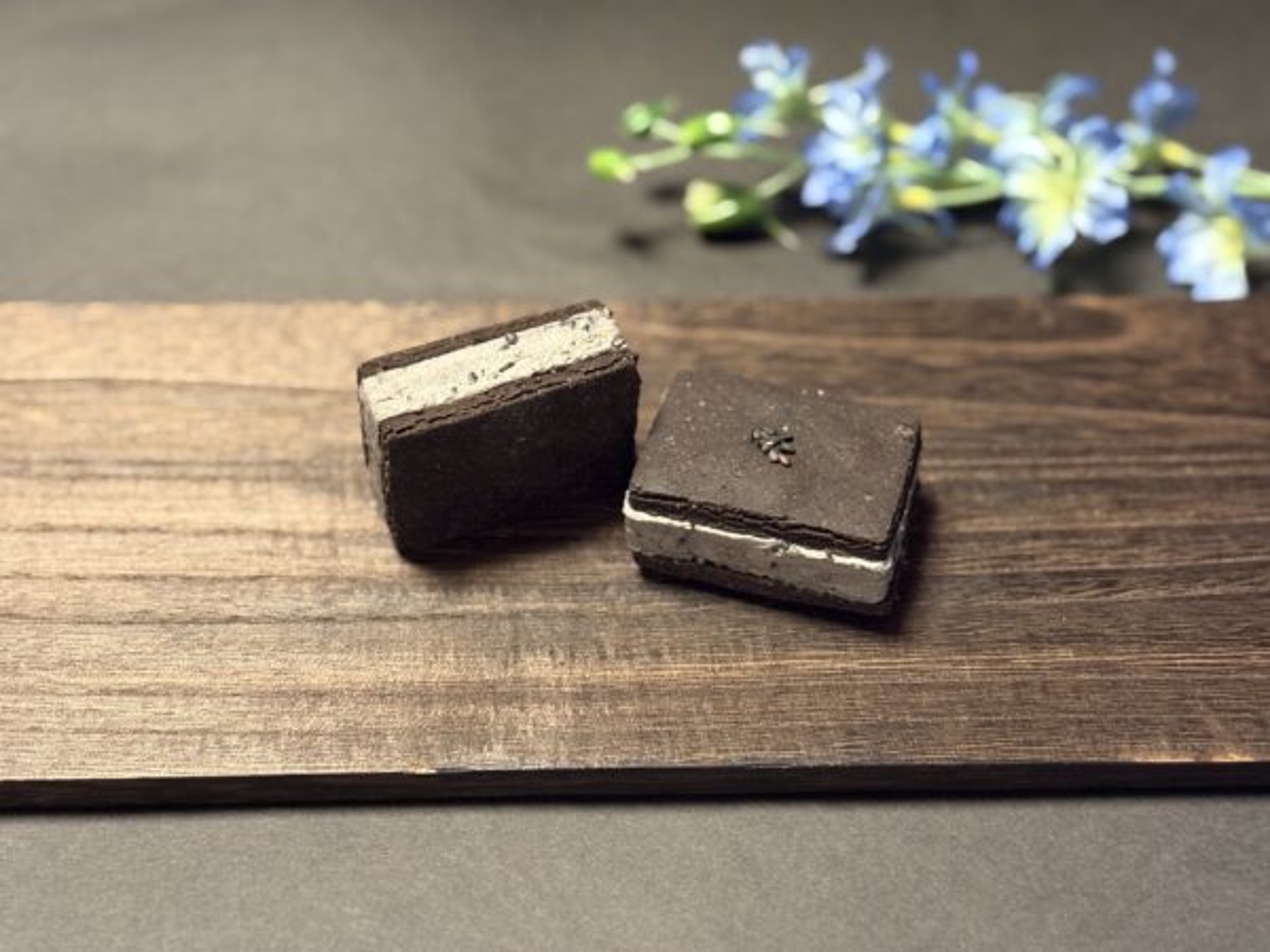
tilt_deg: -47.2
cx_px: 635
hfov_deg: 36.8
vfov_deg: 28.0
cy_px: 476
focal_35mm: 52
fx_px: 1908
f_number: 1.6
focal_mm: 5.96
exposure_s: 1/25
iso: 320
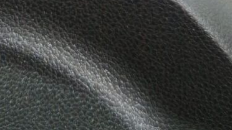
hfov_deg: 30.5
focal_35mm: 69
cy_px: -125
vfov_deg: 14.6
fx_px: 424
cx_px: 99
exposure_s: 1/25
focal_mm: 5.4
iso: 800
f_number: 1.8
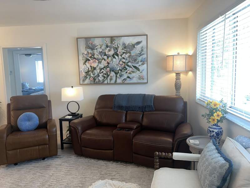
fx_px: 188
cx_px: 125
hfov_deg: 67.3
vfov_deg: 53.1
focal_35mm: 26
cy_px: 94
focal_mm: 5.7
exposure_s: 1/39
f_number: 1.5
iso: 32
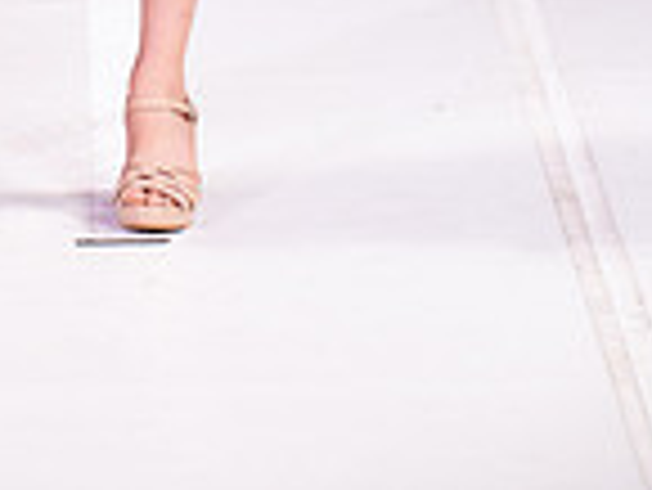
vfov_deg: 4.5
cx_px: 52
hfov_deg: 6.0
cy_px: -517
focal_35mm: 328
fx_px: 6183
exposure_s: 1/400
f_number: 5.6
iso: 2000
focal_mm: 110
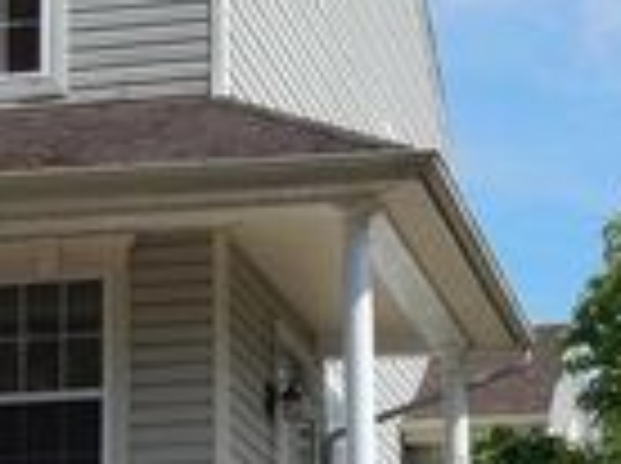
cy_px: 372
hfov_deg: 12.7
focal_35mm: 156
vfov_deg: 9.5
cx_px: 324
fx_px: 2794
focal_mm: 7.7
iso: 125
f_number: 3.6
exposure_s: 1/1000
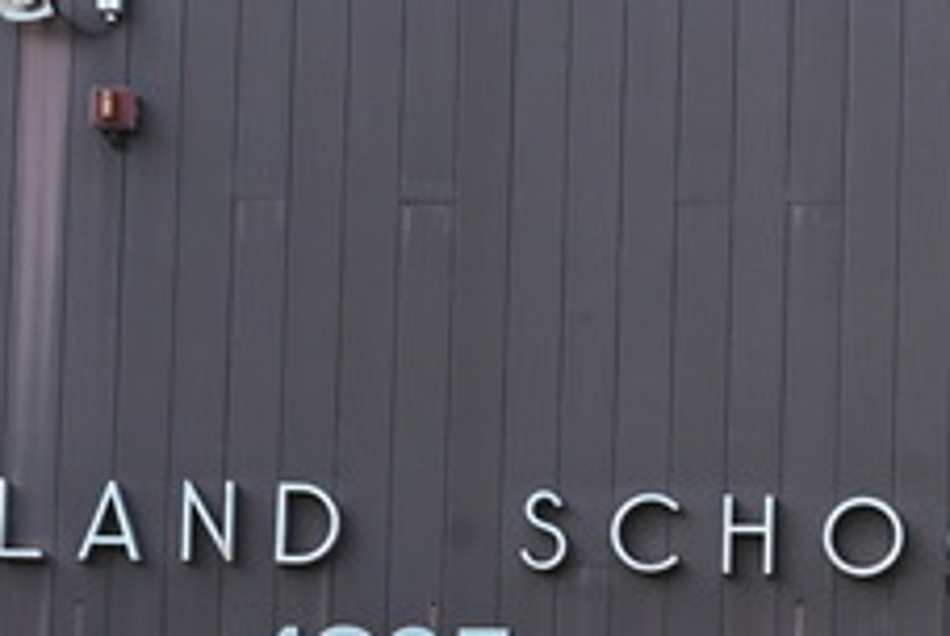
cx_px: 1130
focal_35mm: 137
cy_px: 789
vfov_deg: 9.9
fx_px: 3627
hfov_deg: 14.5
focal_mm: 30.5
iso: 800
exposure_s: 1/320
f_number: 10
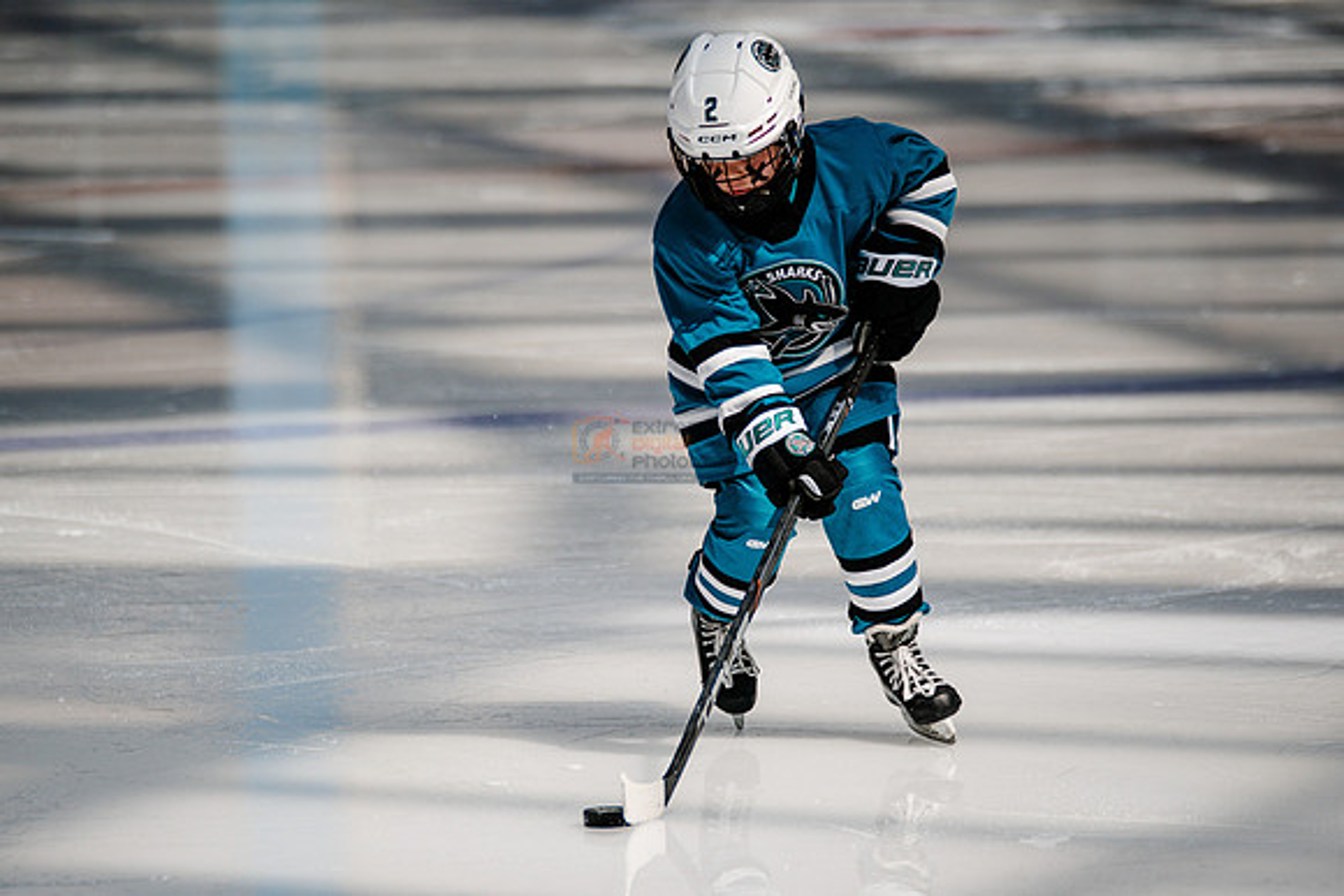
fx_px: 11800
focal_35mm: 316
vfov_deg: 4.4
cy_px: 511
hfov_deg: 6.5
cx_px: 638
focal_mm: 247
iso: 160
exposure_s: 1/2000
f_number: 3.2
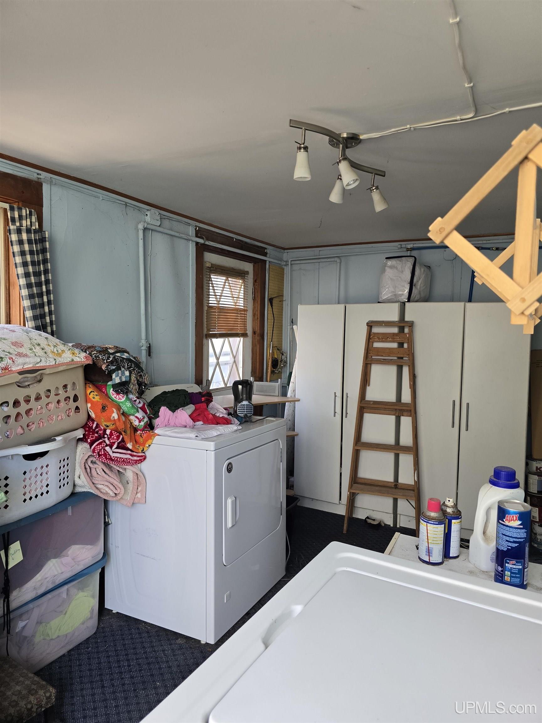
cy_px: 362
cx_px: 271
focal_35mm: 23
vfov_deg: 73.9
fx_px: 480
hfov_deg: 58.9
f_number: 1.7
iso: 320
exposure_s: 1/120
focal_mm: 6.3
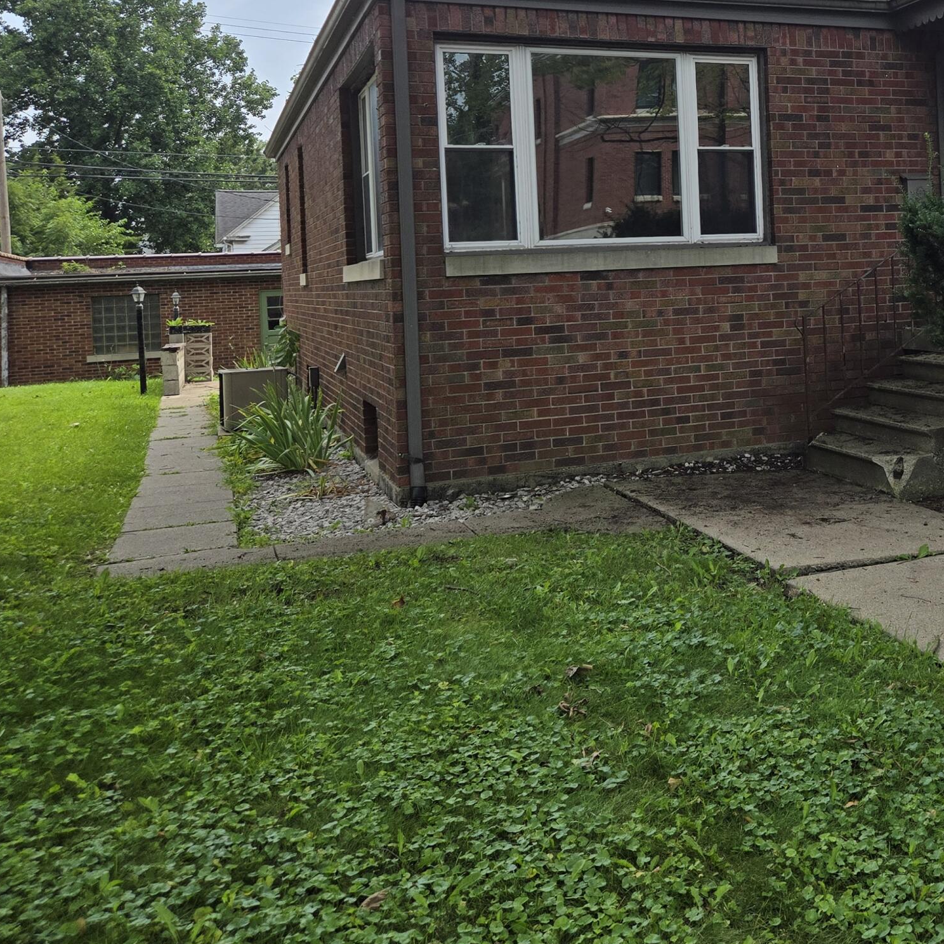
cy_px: 277
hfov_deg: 37.7
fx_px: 1265
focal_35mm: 41
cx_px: 882
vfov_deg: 40.2
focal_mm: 5.4
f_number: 1.8
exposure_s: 1/2423
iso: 25
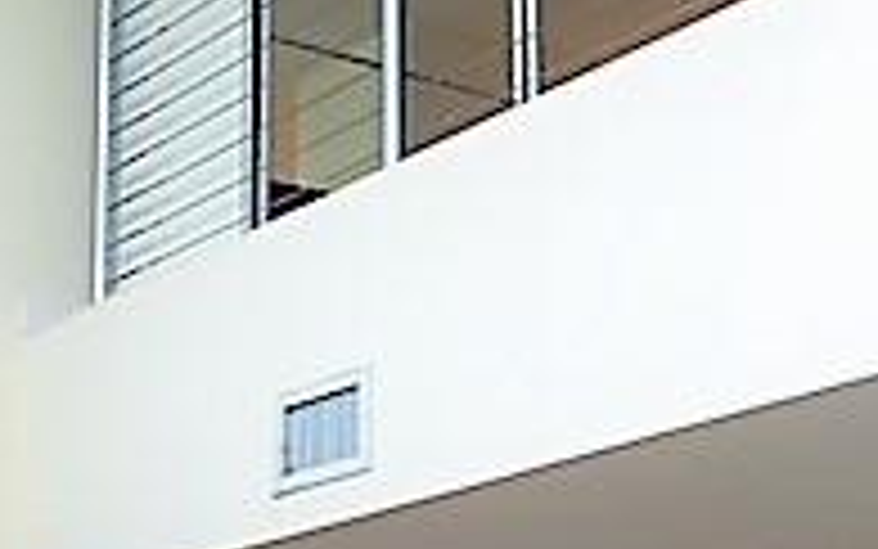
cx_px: 171
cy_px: 459
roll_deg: -2.3
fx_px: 2417
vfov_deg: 12.9
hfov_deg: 20.3
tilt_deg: +14.4
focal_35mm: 101
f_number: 2.2
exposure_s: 1/60
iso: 25
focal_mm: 4.15
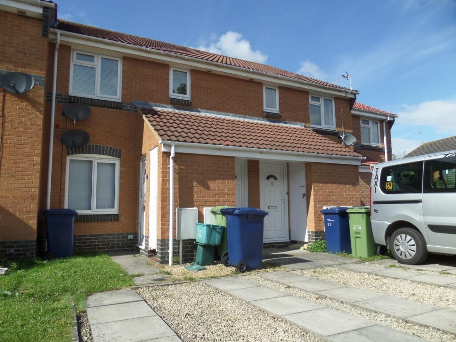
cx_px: 228
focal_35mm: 24
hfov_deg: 71.6
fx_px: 316
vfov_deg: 56.8
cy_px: 171
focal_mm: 4
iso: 100
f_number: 3.2
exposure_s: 1/1000
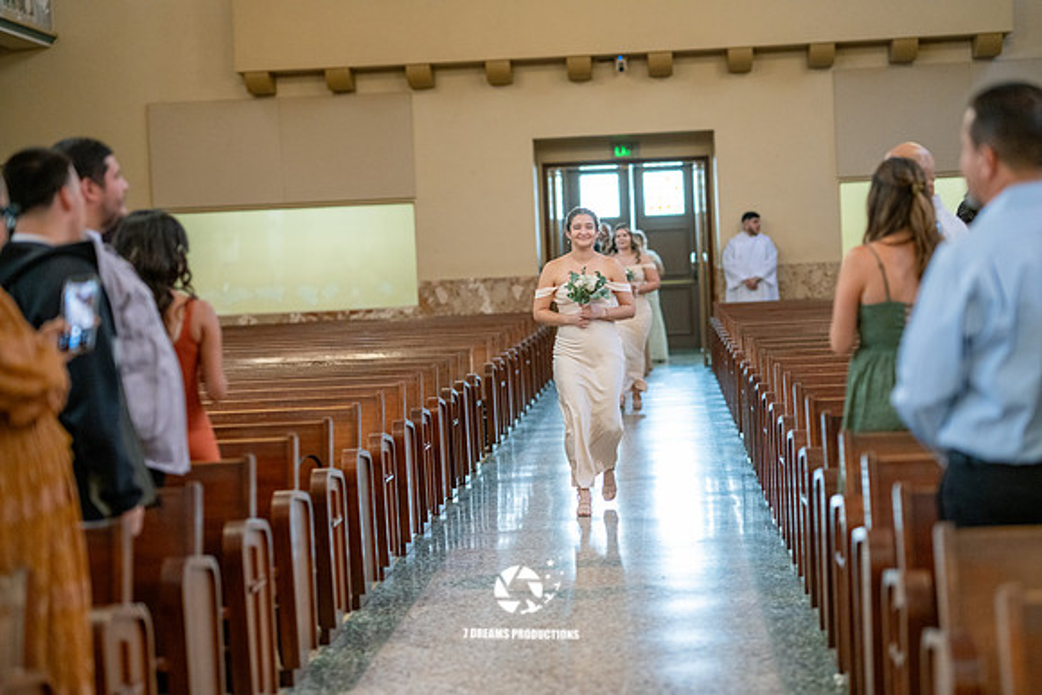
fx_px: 2461
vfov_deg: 16.1
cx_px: 521
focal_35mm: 85
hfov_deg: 23.9
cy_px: 348
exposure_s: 1/125
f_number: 2
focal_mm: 85
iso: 2000
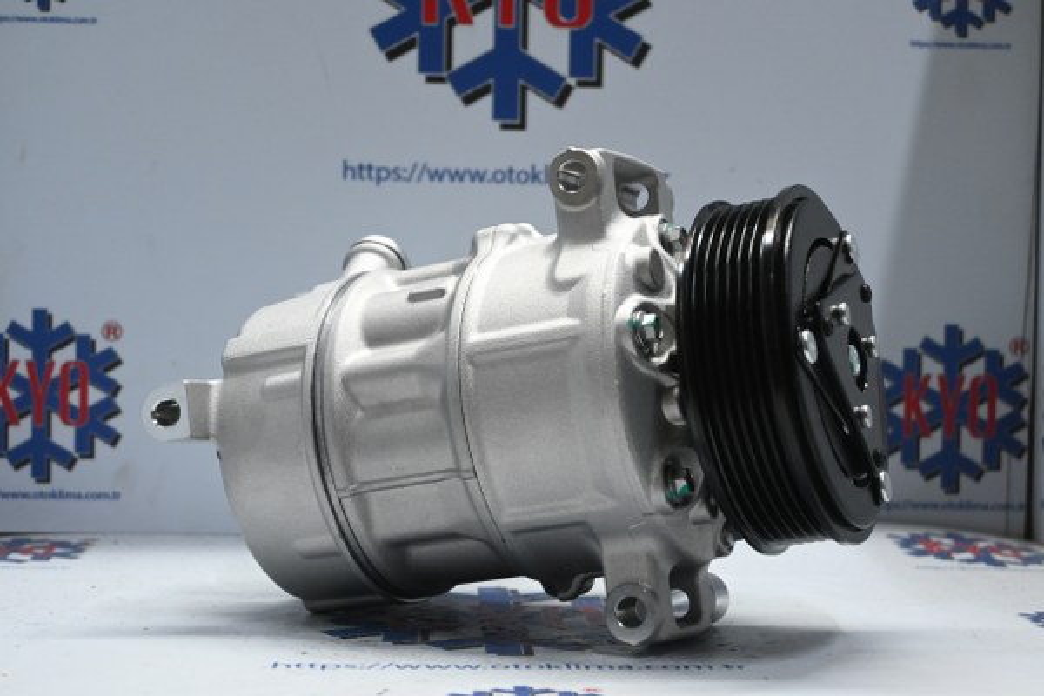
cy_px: 348
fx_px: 1914
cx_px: 522
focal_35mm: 66
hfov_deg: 30.5
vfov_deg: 20.6
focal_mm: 44
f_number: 6
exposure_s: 1/80
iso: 1800
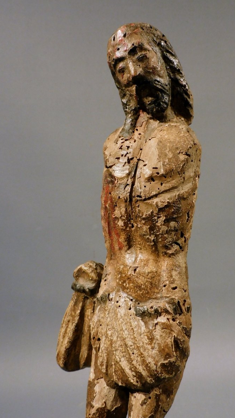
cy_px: 209
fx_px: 365
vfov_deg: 59.5
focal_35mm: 33
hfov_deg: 35.5
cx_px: 139
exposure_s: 1/30
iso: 320
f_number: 3.5
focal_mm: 5.4
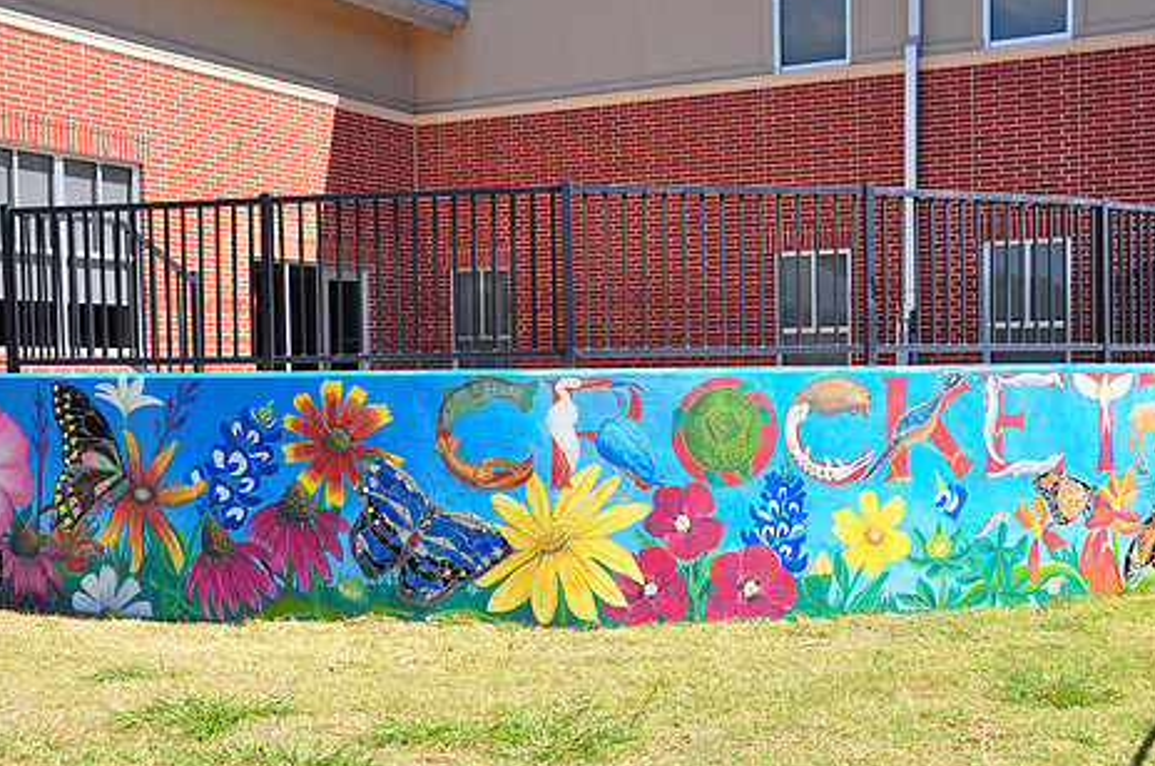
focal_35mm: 45
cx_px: 657
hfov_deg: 43.6
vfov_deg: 29.8
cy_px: 394
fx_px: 1442
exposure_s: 1/125
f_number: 13
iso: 200
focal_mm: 24
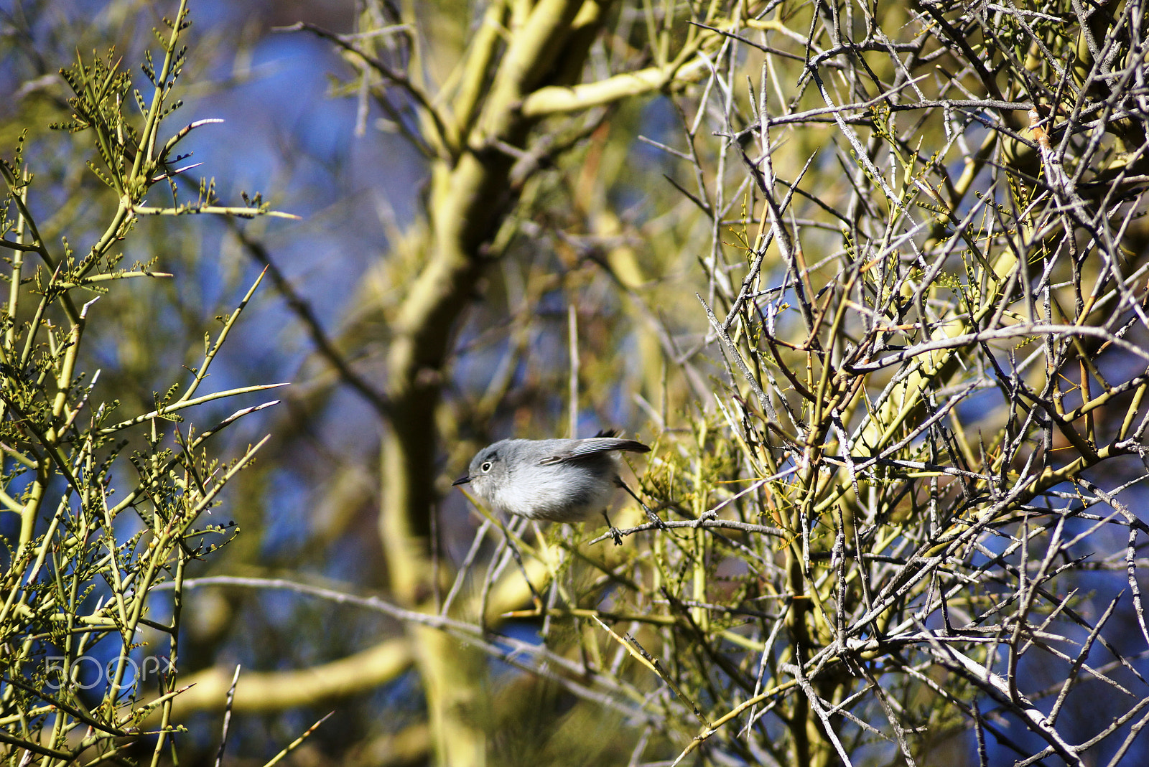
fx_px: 8623
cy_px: 384
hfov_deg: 7.6
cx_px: 574
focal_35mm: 270
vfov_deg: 5.1
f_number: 5.6
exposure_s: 1/1250
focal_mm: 180
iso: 200
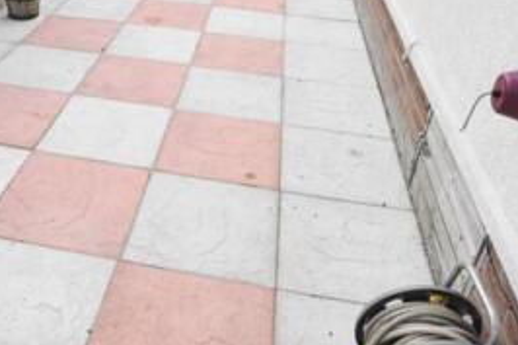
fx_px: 532
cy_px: 102
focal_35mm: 37
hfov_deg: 50.8
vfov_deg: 35.4
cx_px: 164
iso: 125
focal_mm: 10
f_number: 8
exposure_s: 1/250
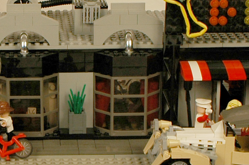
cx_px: 16
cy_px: 79
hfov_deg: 14.4
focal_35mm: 141
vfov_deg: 9.7
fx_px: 974
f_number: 8
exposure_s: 1/80
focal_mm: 23
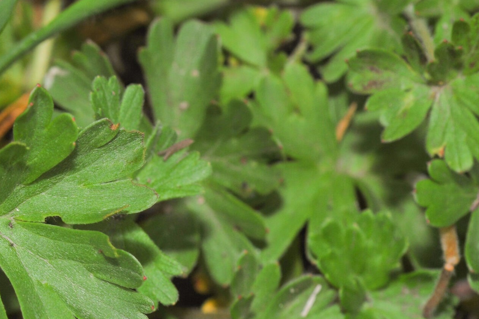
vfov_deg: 4.5
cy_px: 315
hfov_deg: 6.8
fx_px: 4029
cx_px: 55
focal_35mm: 303
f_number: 22
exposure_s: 1/250
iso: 1000
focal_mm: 150
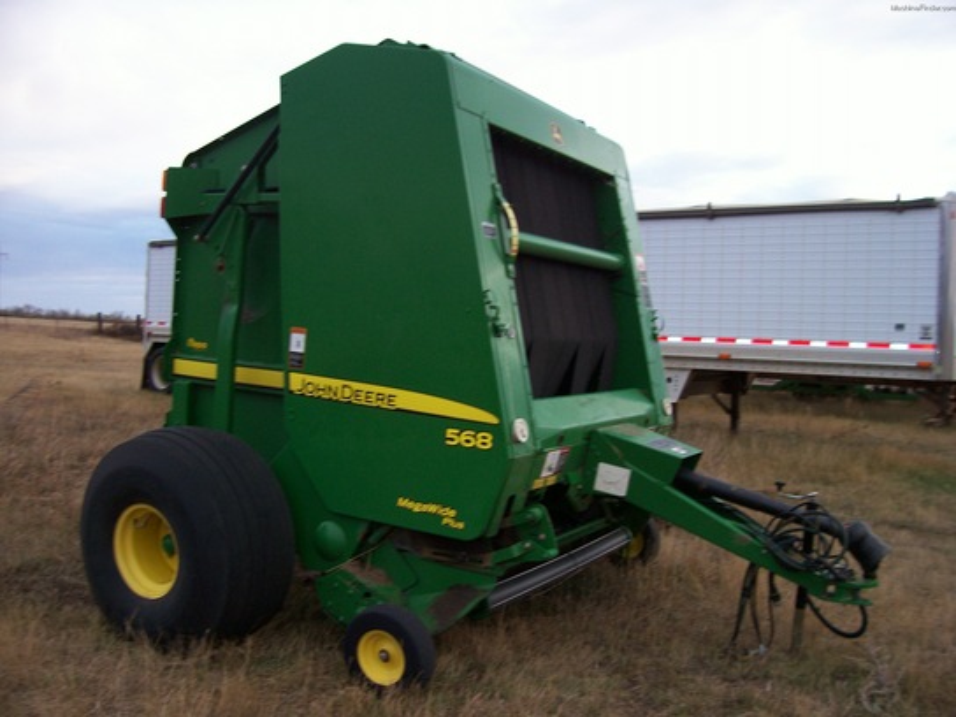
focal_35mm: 34
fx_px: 939
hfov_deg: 54.0
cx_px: 478
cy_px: 358
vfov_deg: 41.8
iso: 80
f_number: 2.7
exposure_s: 1/64
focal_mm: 5.6
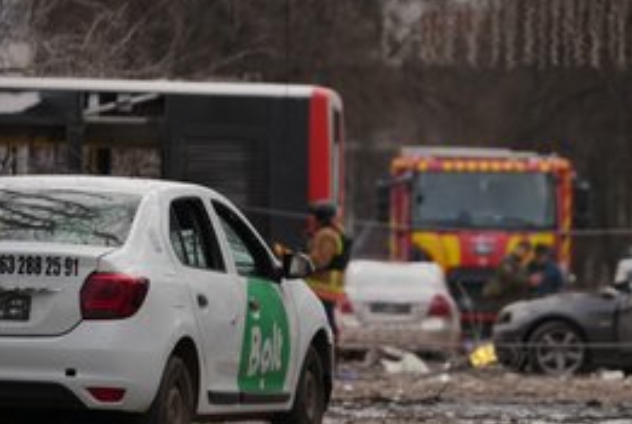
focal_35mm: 459
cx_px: 479
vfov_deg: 3.0
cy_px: 268
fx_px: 8072
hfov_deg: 4.5
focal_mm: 300
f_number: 5.6
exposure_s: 1/320
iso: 80
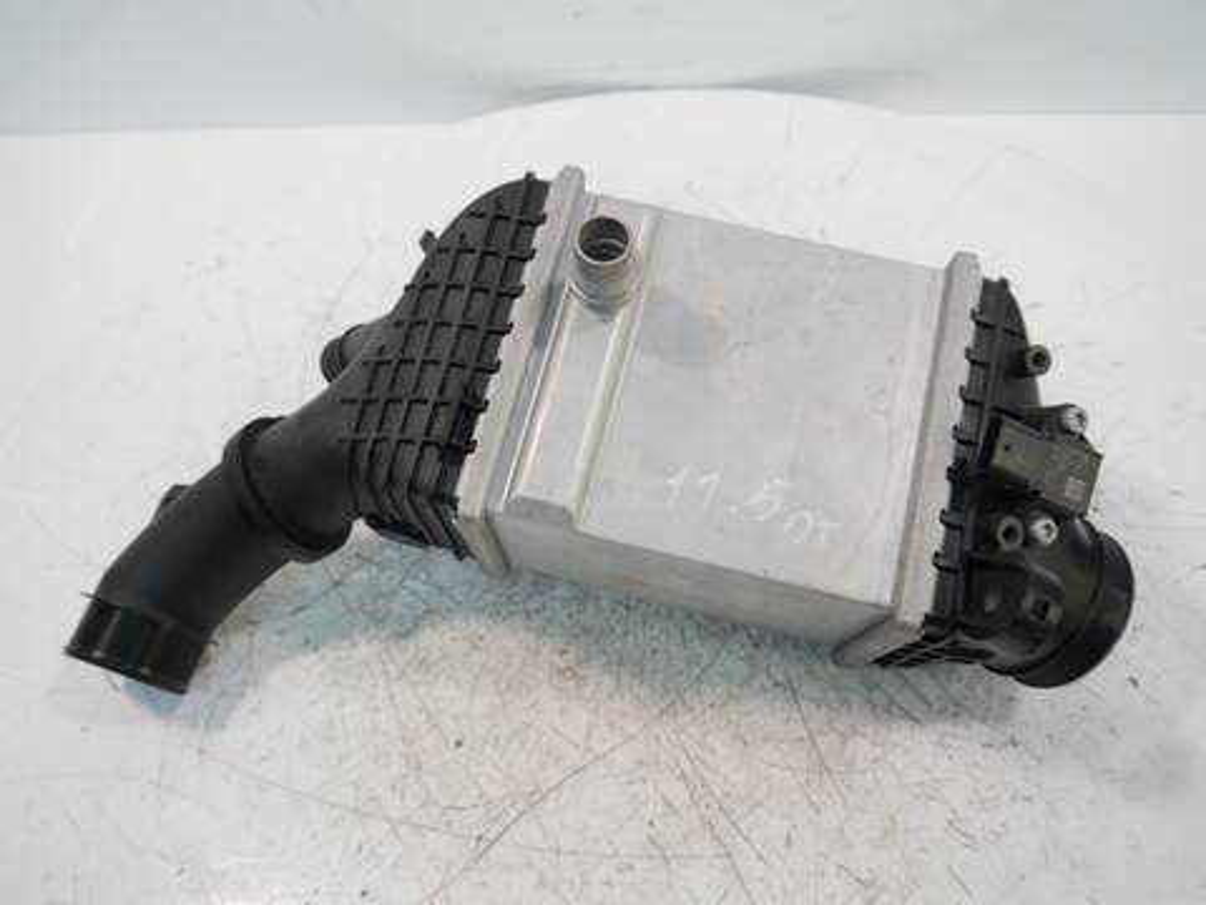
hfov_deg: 63.4
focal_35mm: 28
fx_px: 976
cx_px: 603
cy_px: 452
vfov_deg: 49.7
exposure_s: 1/60
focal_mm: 14
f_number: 3.5
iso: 400
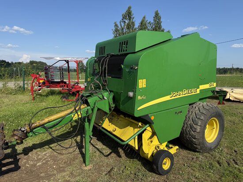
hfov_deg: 71.6
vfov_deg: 56.9
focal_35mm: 24
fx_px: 169
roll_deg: -1.0
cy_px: 91
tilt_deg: -3.3
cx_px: 122
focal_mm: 6.76
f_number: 1.78
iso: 80
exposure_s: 1/4405
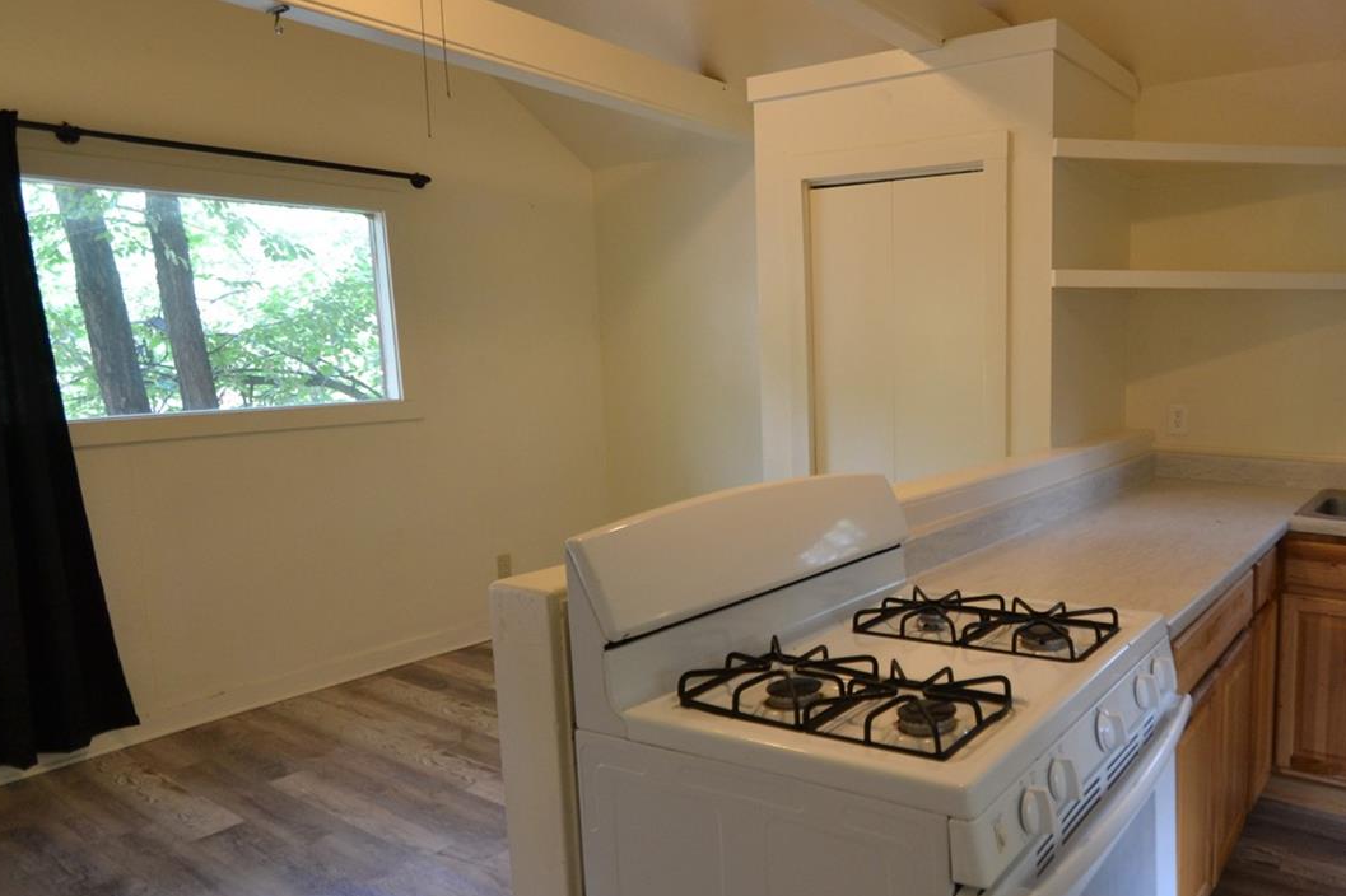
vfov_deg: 55.1
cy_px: 442
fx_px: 860
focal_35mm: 23
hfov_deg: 71.8
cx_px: 979
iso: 500
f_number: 3.5
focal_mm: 10
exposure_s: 1/60
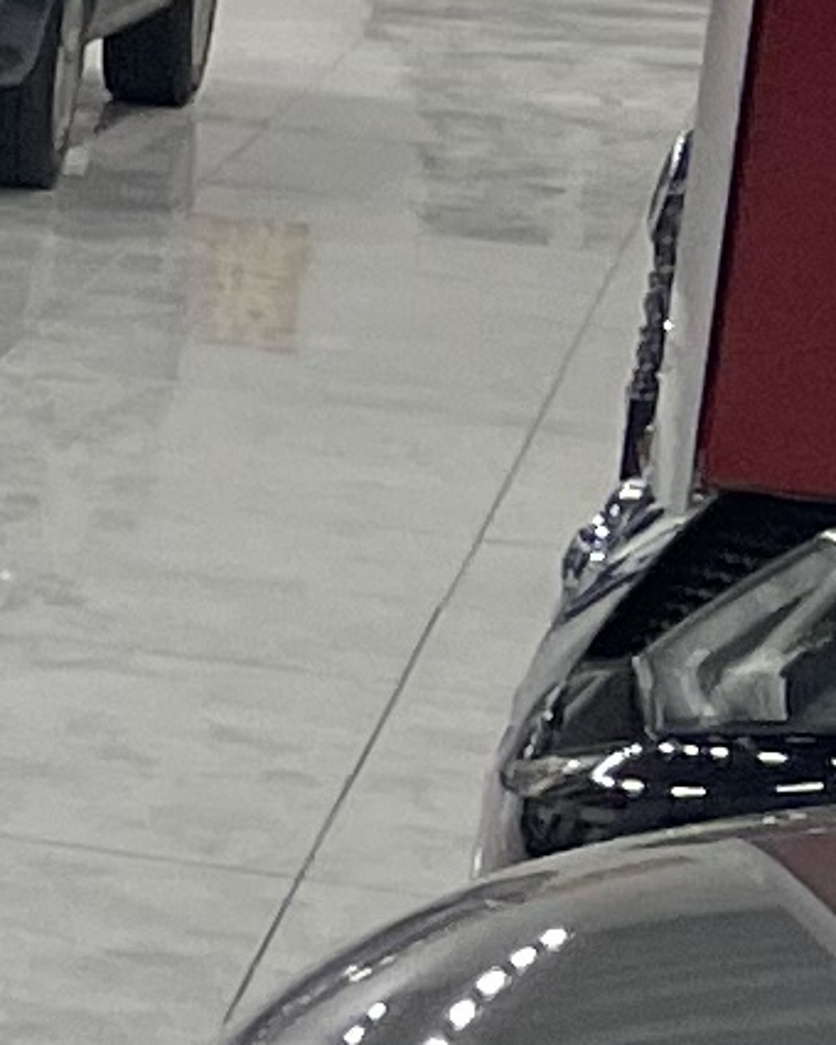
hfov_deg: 4.9
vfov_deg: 8.0
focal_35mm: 241
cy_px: 307
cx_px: -3728
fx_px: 7454
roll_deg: -3.0
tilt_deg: -7.0
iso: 100
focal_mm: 4.2
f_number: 1.6
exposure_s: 1/100
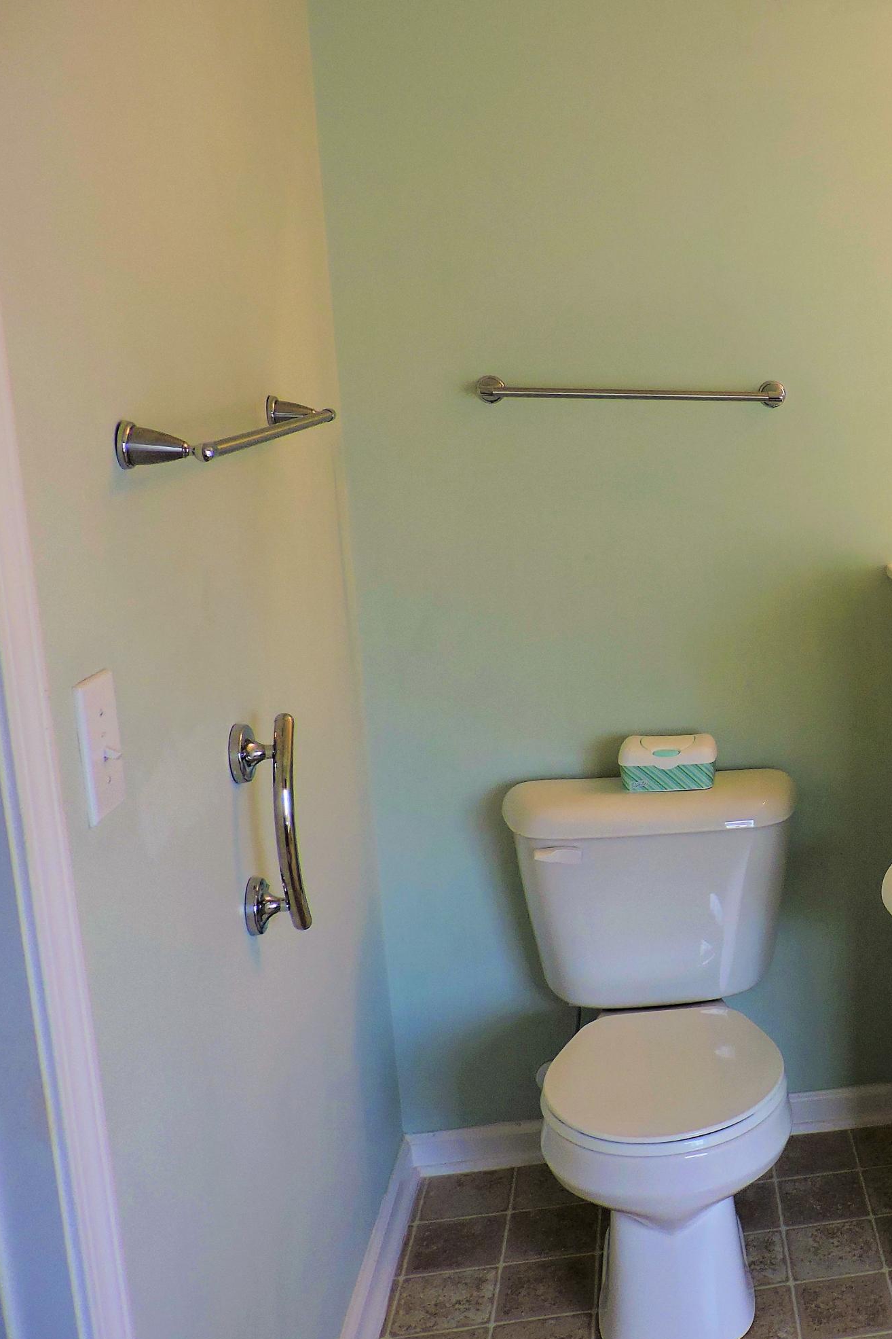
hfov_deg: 30.9
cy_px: 666
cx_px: 1005
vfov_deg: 50.7
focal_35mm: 38
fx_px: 1412
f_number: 3
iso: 100
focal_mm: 4.3
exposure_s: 1/80
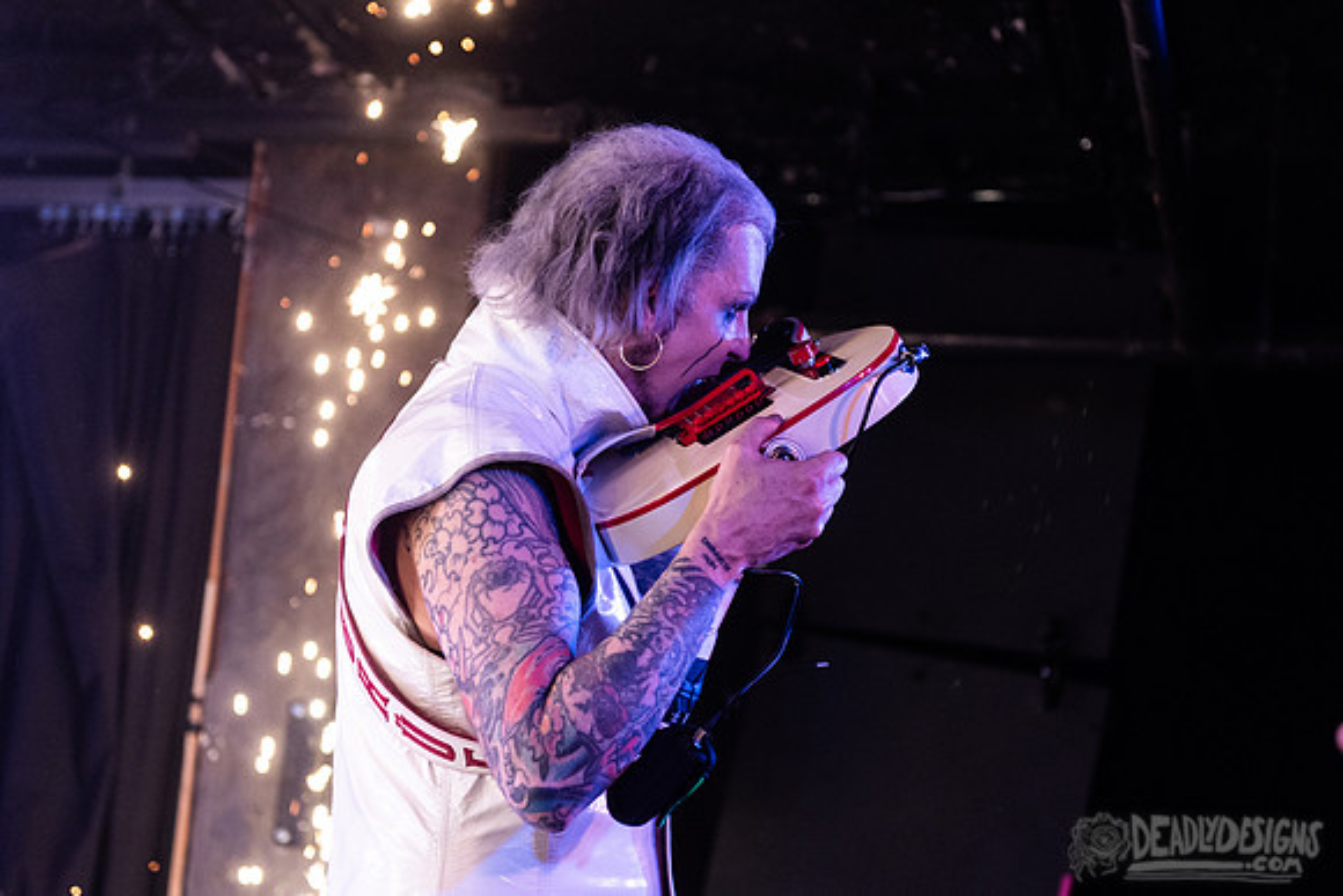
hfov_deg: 22.6
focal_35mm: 90
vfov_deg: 15.2
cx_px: 701
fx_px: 3367
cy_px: 413
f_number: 3.5
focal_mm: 70
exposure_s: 1/320
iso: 2000
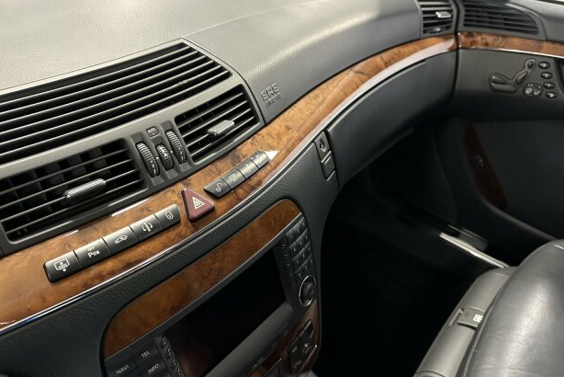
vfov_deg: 49.6
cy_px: 198
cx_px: 290
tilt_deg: -39.5
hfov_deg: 69.4
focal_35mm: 26
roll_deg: -4.3
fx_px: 408
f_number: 1.78
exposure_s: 1/31
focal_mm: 6.86
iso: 800
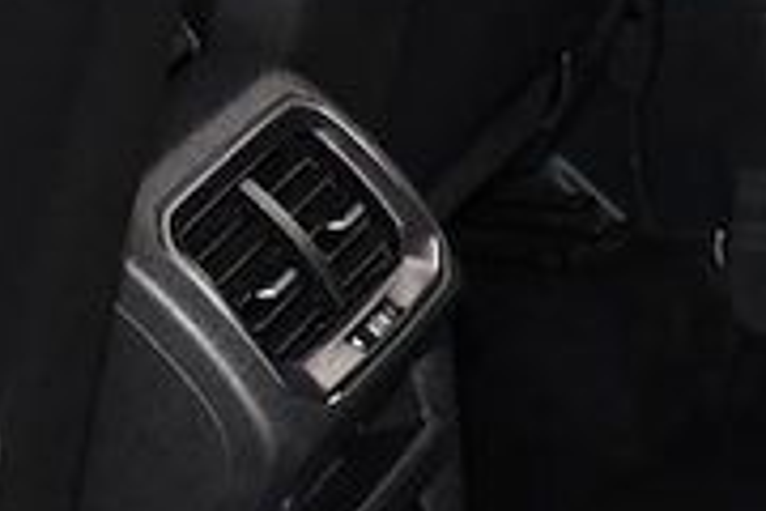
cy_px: 445
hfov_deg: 12.0
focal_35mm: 154
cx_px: 1481
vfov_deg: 8.9
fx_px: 3277
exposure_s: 1/250
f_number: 3.5
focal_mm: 18
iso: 2500
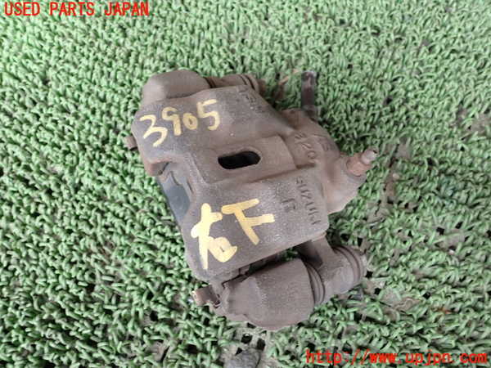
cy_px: 184
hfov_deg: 60.0
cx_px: 246
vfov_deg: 46.8
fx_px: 426
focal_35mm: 30
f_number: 2.3
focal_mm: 5.4
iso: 200
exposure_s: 1/100
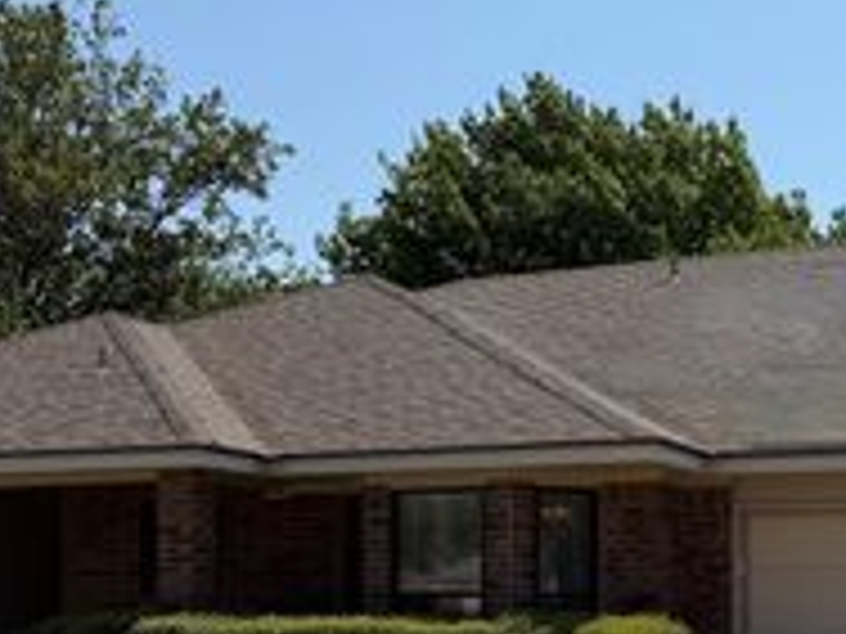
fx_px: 1564
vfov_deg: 22.1
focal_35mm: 64
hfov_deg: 30.1
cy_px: 627
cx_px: 544
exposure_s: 1/8130
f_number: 1.78
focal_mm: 6.76
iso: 80
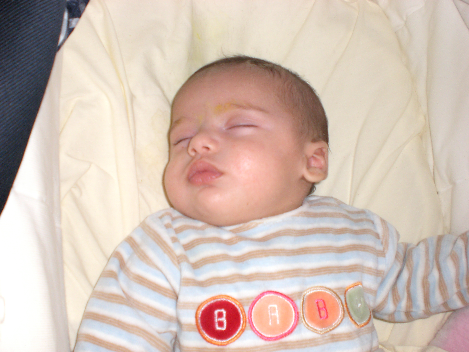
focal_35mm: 38
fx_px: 515
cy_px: 176
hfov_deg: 49.0
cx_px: 234
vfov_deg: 37.7
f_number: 3.1
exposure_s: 1/60
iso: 200
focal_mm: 6.3
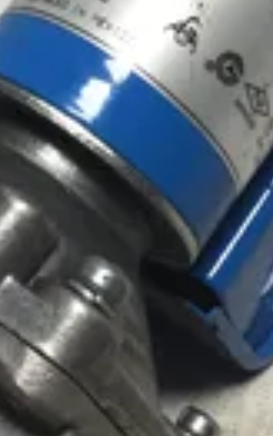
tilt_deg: -41.9
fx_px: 1189
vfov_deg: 20.5
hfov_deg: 13.1
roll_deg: +0.0
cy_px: 83
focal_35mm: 100
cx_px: 136
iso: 25
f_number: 2.4
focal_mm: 3.3
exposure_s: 1/126
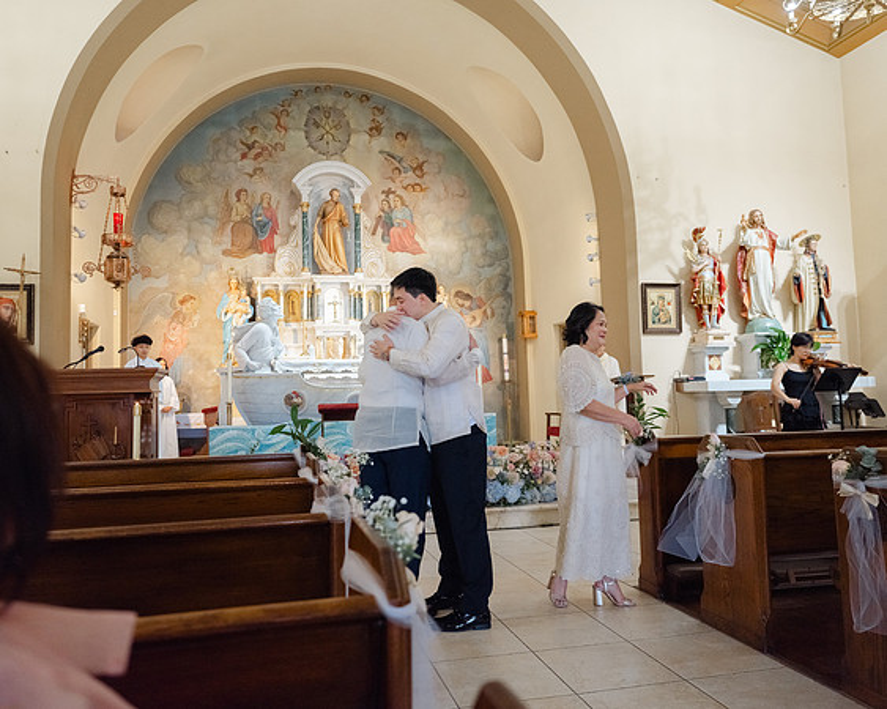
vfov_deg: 53.9
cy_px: 353
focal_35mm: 27
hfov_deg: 64.9
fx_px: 697
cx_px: 420
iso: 6400
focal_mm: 30
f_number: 3.5
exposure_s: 1/240
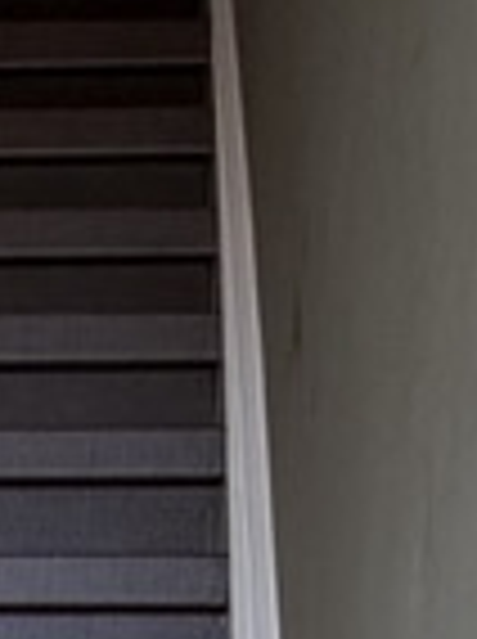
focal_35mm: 101
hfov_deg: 13.8
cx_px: -202
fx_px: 1861
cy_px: 1647
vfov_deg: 13.1
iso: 64
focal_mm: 2.22
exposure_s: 1/121
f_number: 2.2
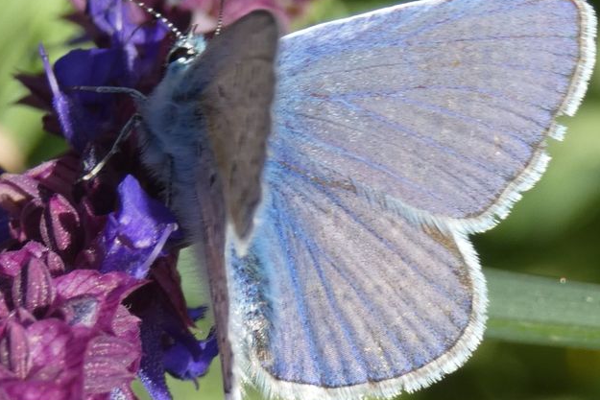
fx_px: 3551
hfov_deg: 9.7
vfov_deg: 6.5
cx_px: 259
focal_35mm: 213
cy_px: 193
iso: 80
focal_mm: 26.9
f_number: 5.4
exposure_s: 1/125
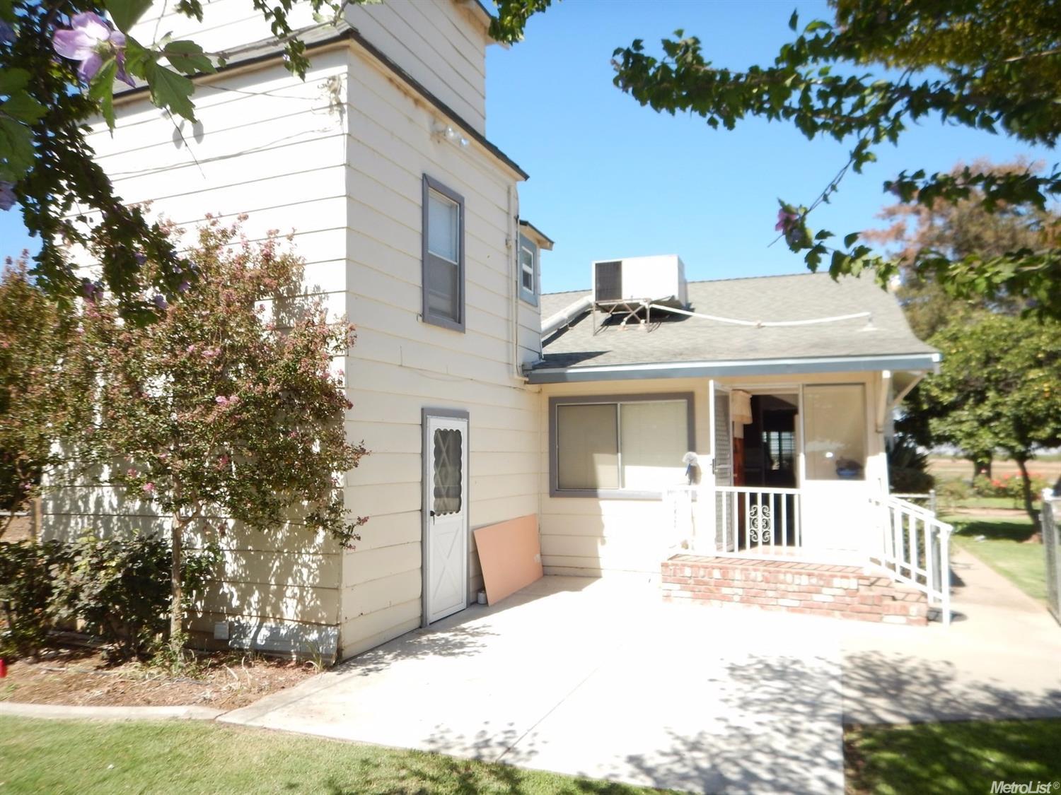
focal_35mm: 24
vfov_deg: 56.8
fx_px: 736
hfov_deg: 71.6
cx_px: 530
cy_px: 398
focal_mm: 4.3
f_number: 2.8
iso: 125
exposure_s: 1/1000
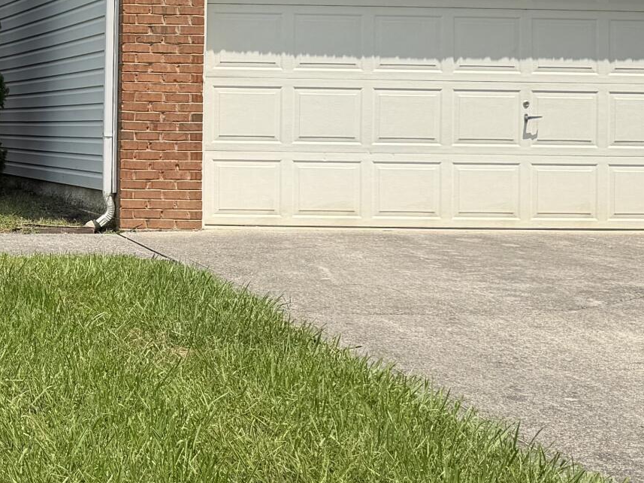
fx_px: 1563
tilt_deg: -0.1
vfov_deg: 17.4
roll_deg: -0.6
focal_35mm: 84
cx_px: -113
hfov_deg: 21.7
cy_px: 96
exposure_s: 1/5714
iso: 80
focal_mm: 6.76
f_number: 1.78
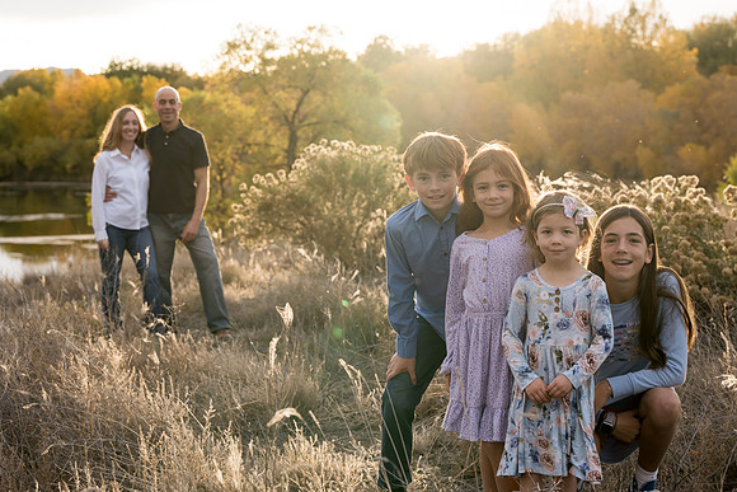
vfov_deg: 17.1
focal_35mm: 80
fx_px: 1638
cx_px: 368
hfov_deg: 25.4
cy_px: 246
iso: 640
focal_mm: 80
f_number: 6.3
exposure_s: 1/250
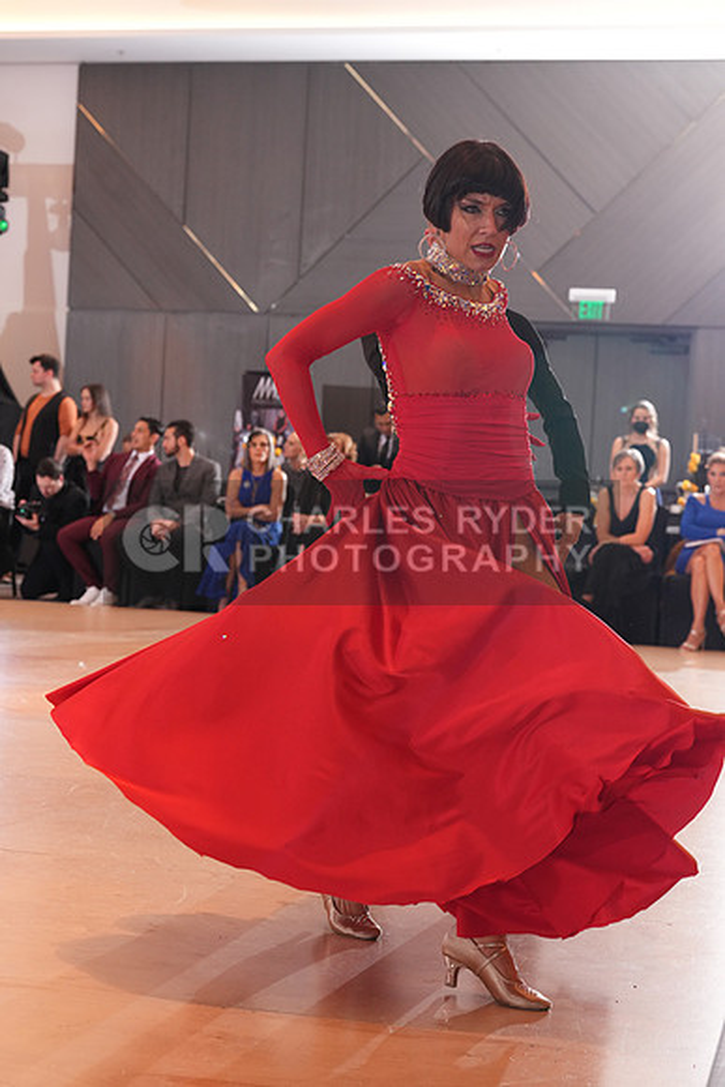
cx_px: 362
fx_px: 2113
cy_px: 544
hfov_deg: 19.5
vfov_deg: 28.8
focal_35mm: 70
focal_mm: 70
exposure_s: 1/200
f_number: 5.6
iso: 2000
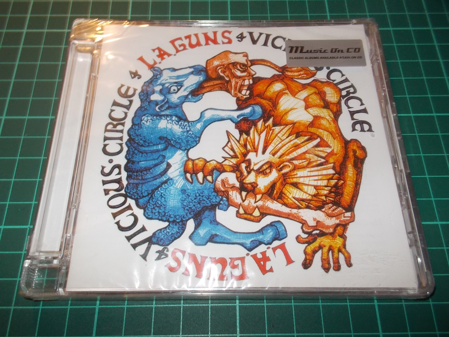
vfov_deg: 48.2
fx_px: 376
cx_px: 224
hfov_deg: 61.7
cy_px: 168
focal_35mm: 29
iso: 200
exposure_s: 1/30
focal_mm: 4.1
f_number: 3.3
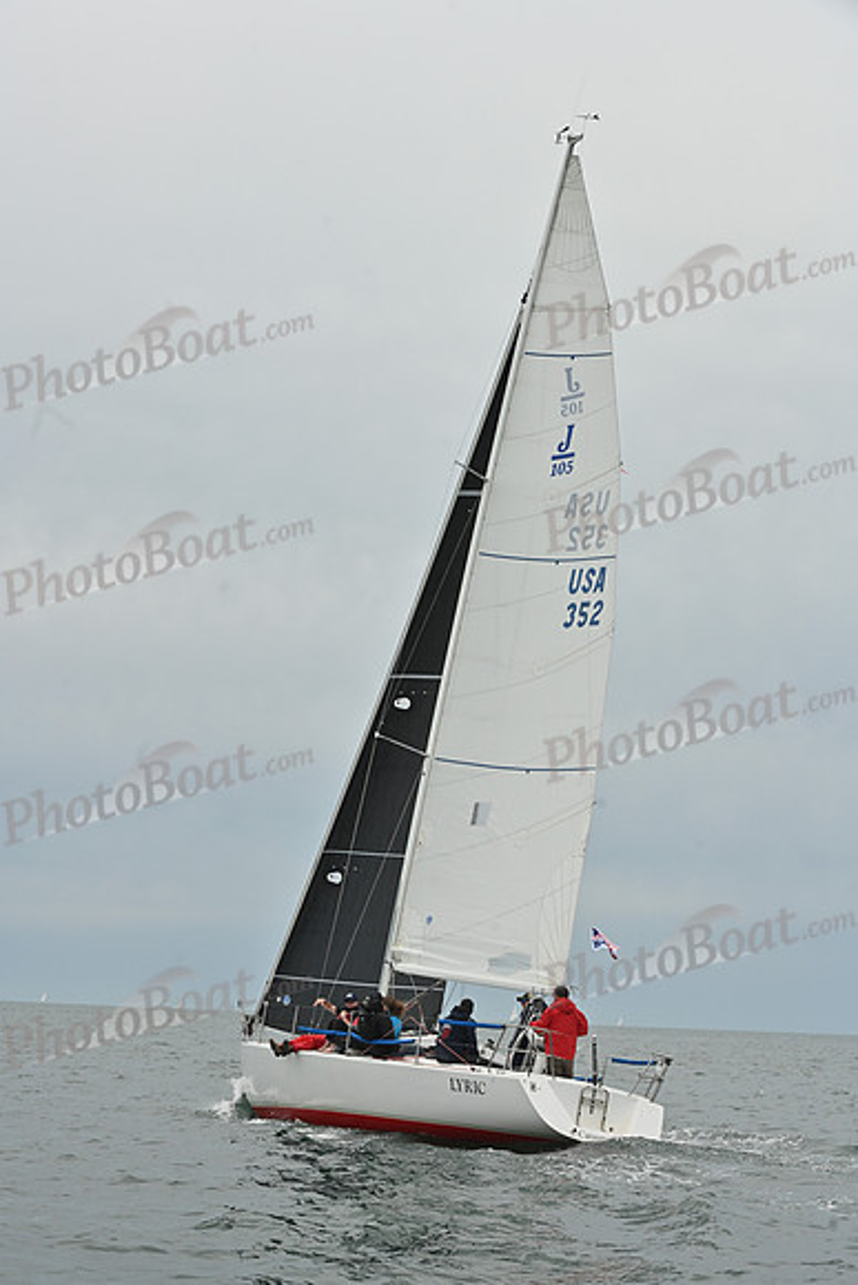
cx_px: 429
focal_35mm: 70
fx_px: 2501
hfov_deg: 19.5
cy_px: 642
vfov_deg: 28.8
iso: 320
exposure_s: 1/1250
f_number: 11
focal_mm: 70
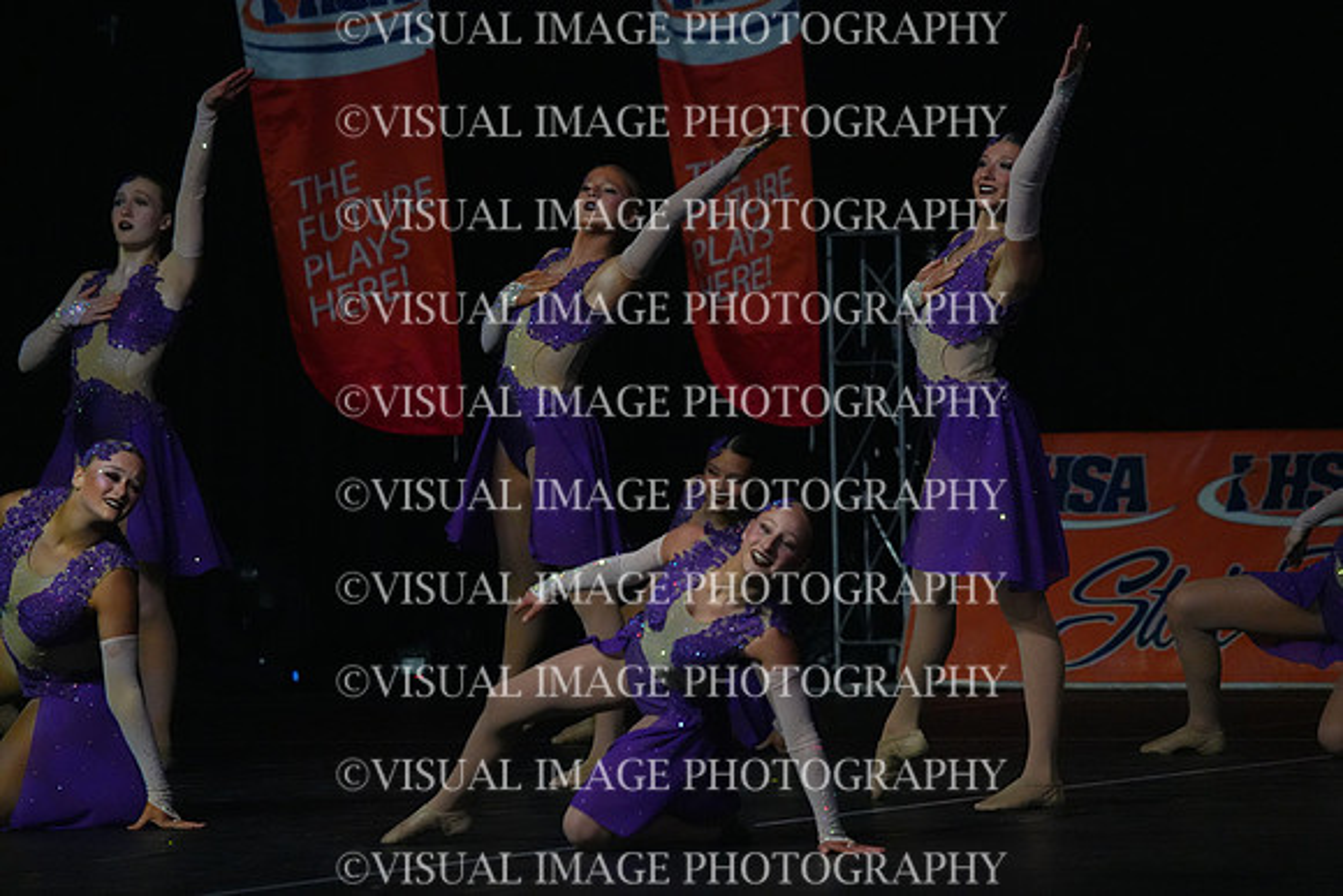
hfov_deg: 7.5
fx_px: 10261
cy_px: 448
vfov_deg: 5.0
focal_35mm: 275
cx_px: 672
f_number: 5.6
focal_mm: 275
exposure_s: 1/1000
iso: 12800
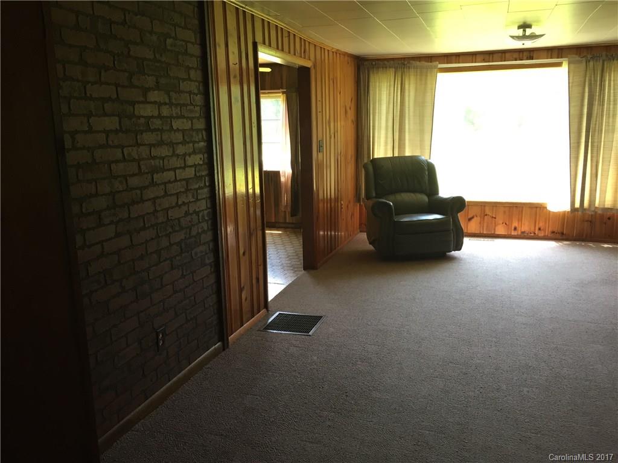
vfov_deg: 48.2
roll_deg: -0.3
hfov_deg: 61.7
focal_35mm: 29
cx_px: 309
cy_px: 232
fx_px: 518
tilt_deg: -11.6
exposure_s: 1/30
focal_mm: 4.15
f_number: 2.2
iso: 32
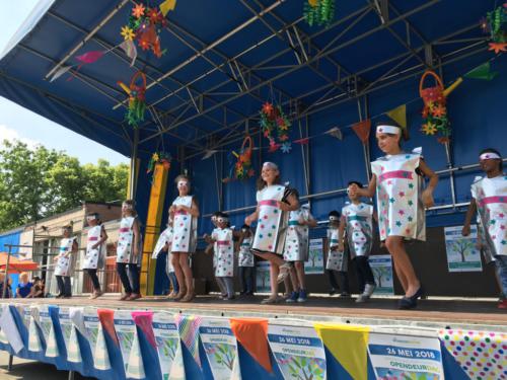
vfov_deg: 48.2
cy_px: 190
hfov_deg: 61.7
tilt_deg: +12.4
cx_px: 254
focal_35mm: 29
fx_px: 425
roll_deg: -0.5
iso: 25
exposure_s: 1/680
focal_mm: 4.15
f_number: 2.2
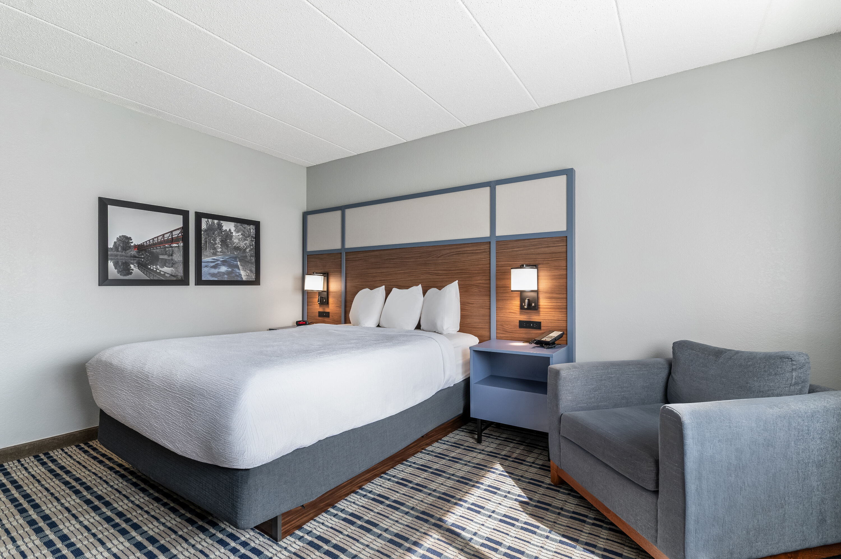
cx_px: 420
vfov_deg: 73.7
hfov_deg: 96.8
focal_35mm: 16
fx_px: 374
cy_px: 280
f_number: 8
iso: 400
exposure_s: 1/20
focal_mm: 16
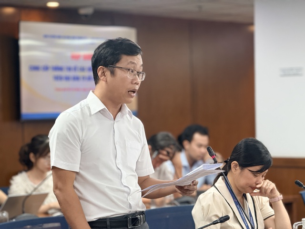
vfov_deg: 12.3
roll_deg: +0.4
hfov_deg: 16.4
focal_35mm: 120
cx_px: 152
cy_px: 114
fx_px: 1057
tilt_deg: +0.1
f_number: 2.8
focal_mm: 15.66
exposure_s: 1/100
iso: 160
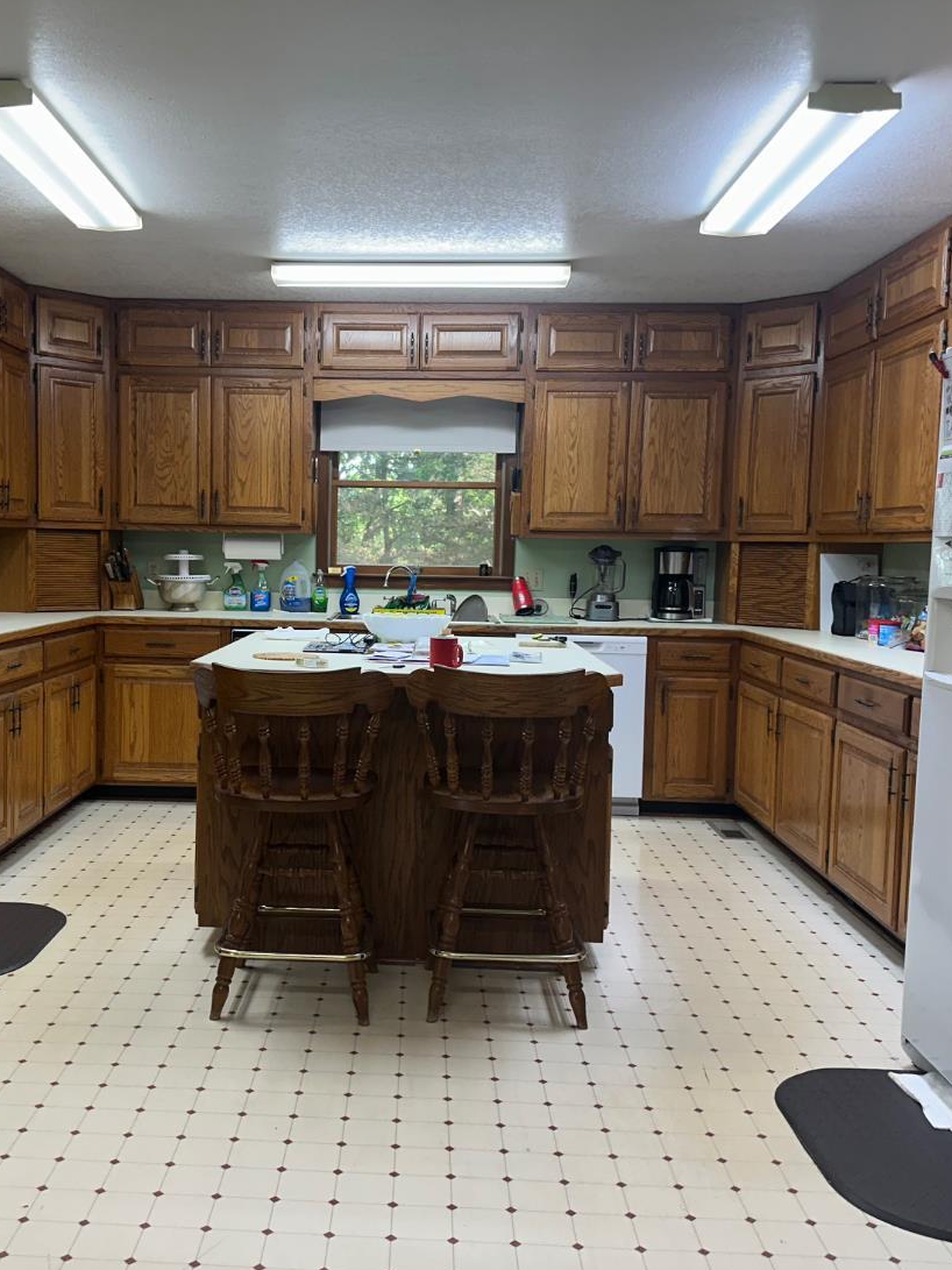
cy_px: 644
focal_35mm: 33
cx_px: 358
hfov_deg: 42.6
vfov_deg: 55.4
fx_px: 1210
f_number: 1.78
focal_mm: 6.86
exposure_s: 1/120
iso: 160
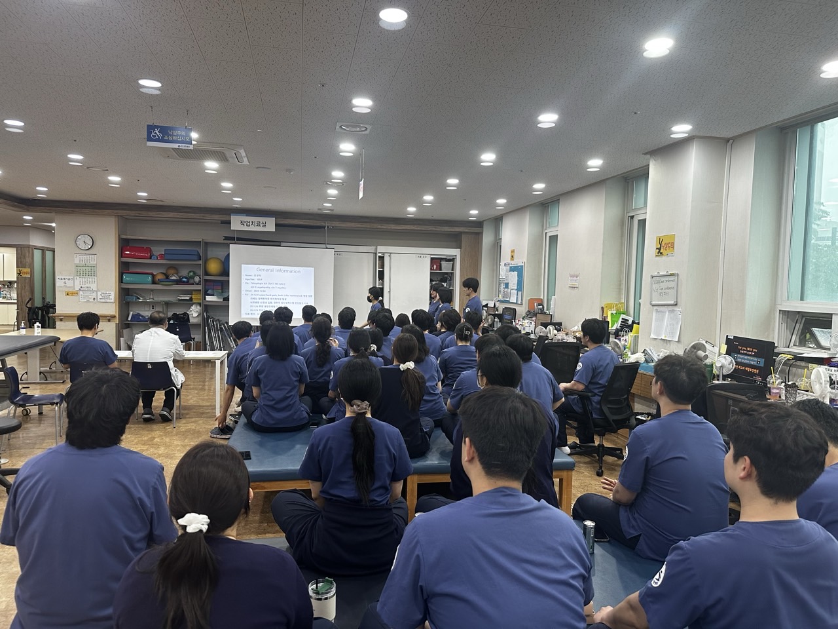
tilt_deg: -3.0
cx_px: 419
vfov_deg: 56.8
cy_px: 314
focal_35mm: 24
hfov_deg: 71.6
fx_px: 581
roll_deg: -2.2
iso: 200
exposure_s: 1/60
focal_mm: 6.86
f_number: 1.78
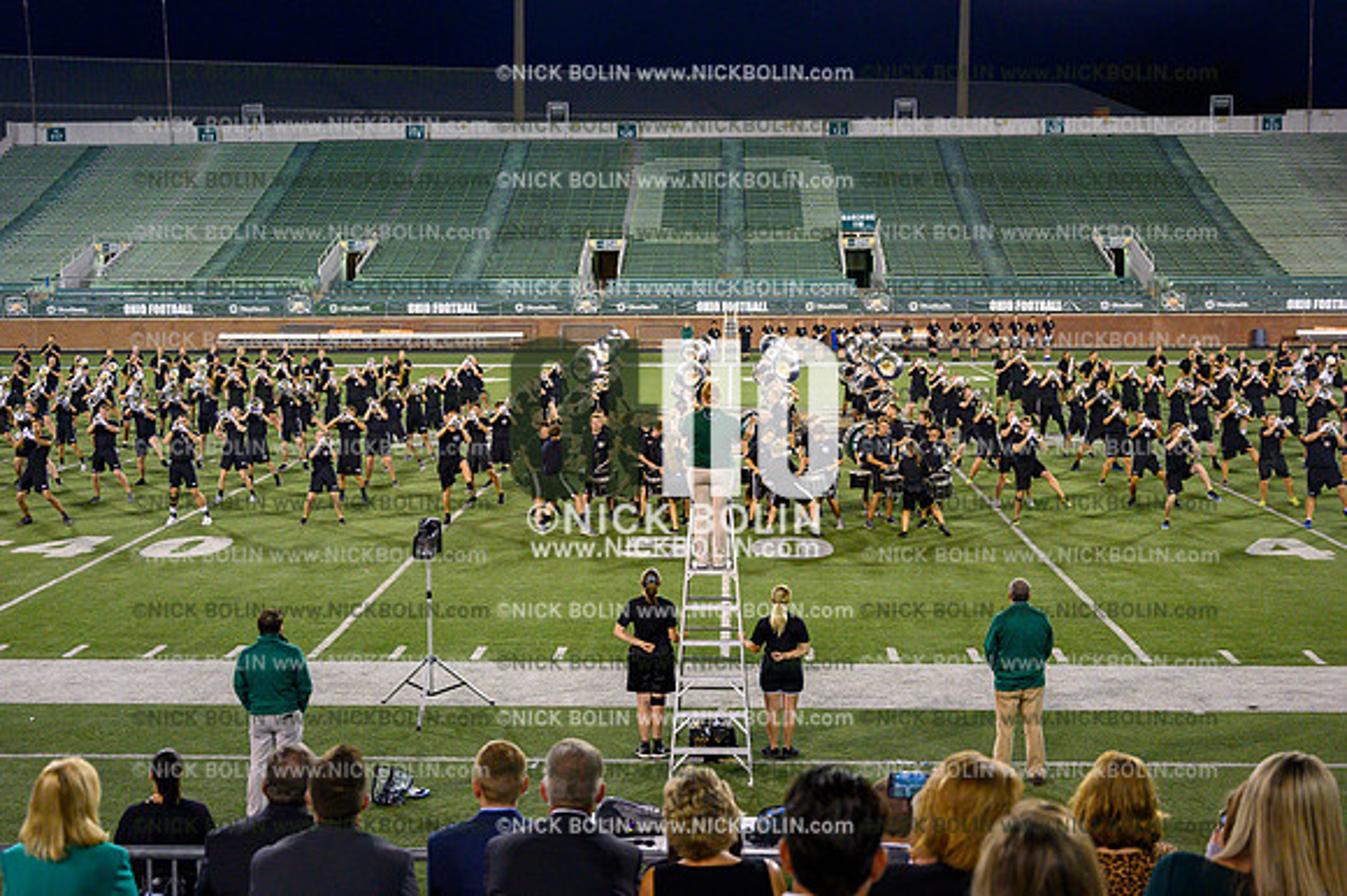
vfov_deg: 30.5
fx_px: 1645
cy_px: 448
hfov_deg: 44.5
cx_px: 674
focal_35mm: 44
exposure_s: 1/1000
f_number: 4
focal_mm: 44
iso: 4000
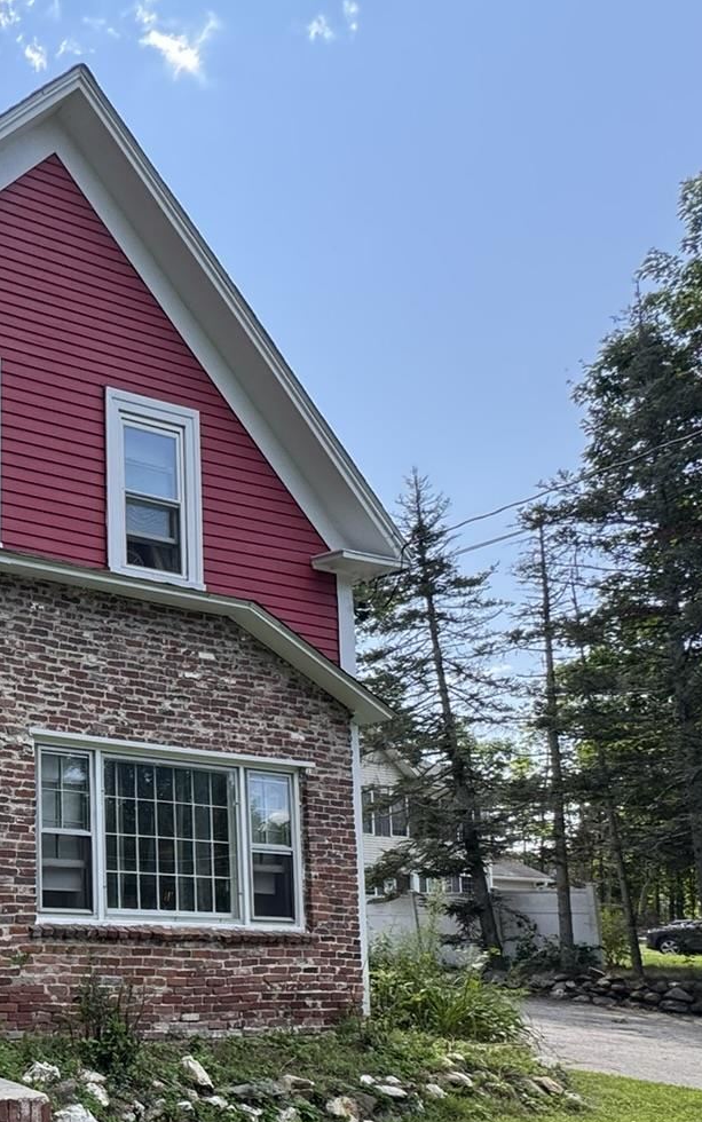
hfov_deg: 30.1
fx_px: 948
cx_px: -259
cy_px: 805
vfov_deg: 58.8
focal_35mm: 31
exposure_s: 1/377
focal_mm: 2.22
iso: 40
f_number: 2.2
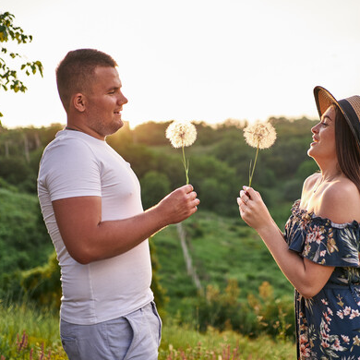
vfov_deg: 37.6
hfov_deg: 37.4
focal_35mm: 45
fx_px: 529
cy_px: 180
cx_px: 222
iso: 200
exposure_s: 1/1250
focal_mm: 35
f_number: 1.8
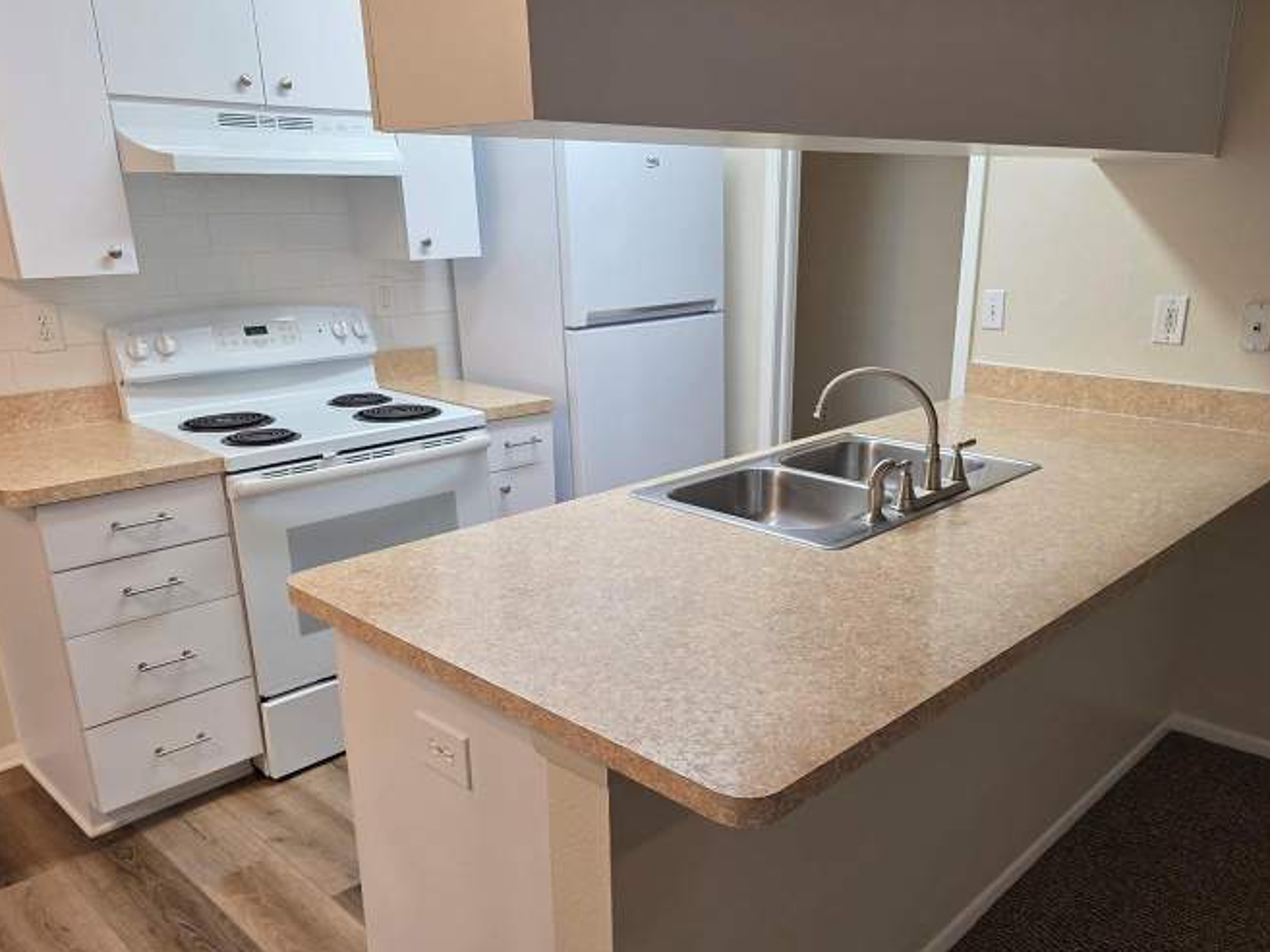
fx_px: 1027
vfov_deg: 49.6
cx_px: 704
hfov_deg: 63.3
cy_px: 545
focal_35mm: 28
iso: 160
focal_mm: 6.3
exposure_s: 1/120
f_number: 1.7
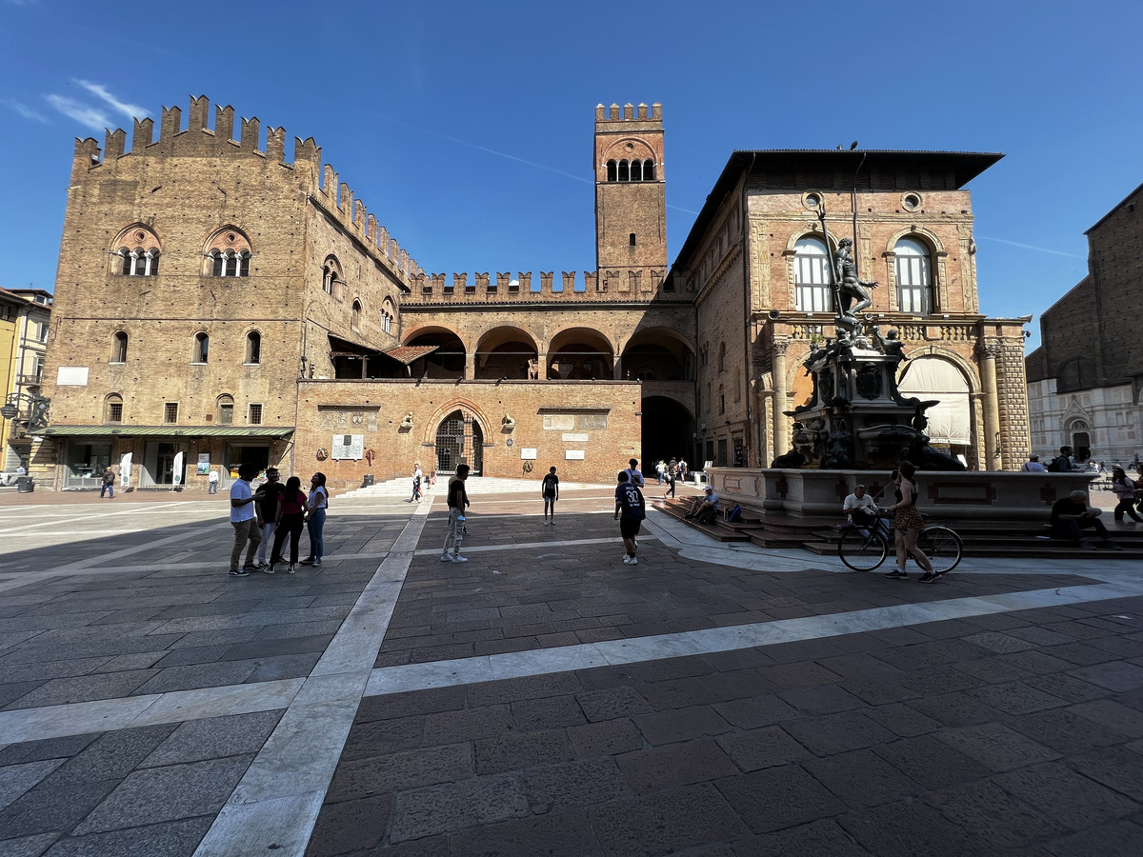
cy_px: 428
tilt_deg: +4.6
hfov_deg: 106.2
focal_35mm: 13
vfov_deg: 89.9
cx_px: 572
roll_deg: -0.5
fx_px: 429
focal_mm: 1.57
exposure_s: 1/1193
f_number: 1.8
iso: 32
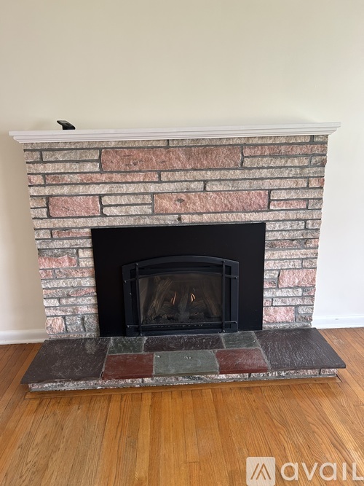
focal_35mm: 26
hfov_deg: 53.0
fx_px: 365
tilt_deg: -15.3
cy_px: 243
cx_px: 182
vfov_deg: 67.3
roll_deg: +2.2
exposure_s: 1/121
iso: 80
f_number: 1.5
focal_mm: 5.7
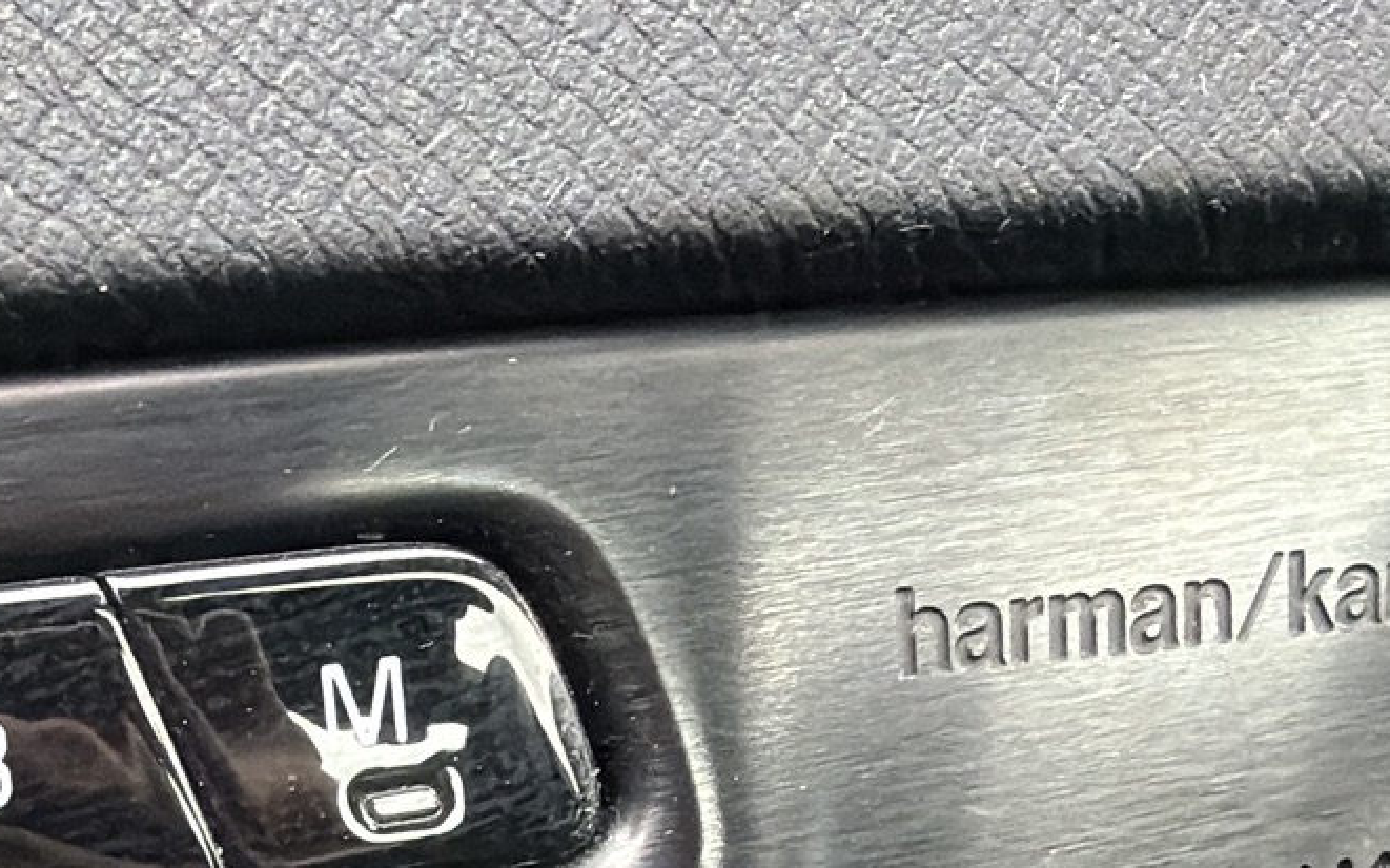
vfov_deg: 16.0
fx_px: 2917
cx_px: 257
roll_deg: +1.6
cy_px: 1171
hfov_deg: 26.3
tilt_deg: -34.0
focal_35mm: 77
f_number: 2.2
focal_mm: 2.22
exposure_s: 1/243
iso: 400
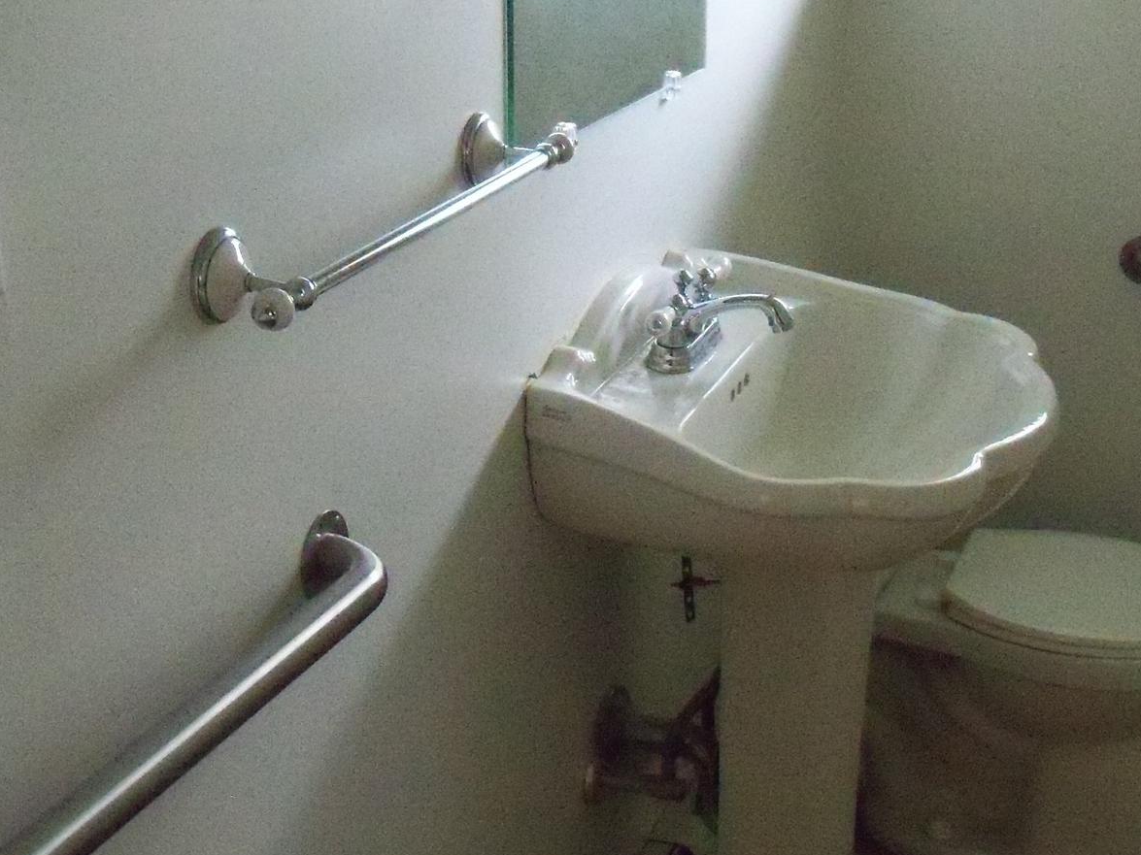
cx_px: 697
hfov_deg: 31.6
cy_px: 264
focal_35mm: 61
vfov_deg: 23.9
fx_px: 2010
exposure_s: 1/160
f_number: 3.5
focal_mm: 6.2
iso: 1600
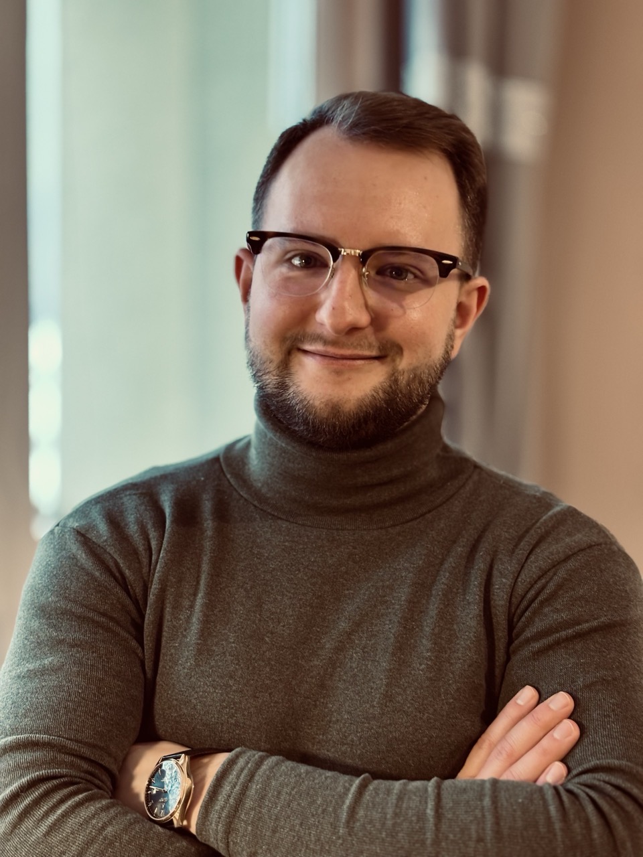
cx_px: 322
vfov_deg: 36.8
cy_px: 428
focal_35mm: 52
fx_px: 1288
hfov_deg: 28.0
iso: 250
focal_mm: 5.96
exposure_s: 1/33
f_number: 1.6
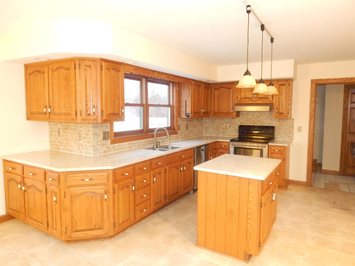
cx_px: 177
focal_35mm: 23
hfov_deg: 73.9
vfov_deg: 58.9
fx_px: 236
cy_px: 131
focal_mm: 4
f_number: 3
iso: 400
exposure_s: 1/6
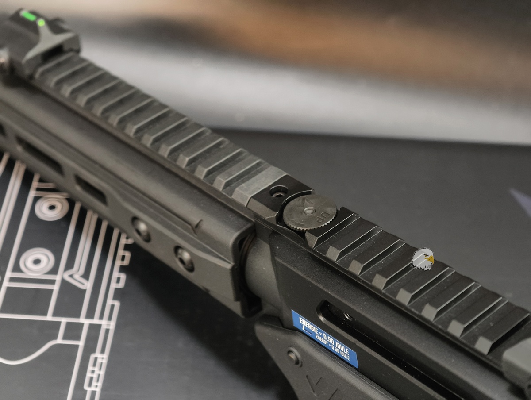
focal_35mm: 85
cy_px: 200
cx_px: 266
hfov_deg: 23.0
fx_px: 1306
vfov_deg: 17.4
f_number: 2.67
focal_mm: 22.48
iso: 1776
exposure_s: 1/10
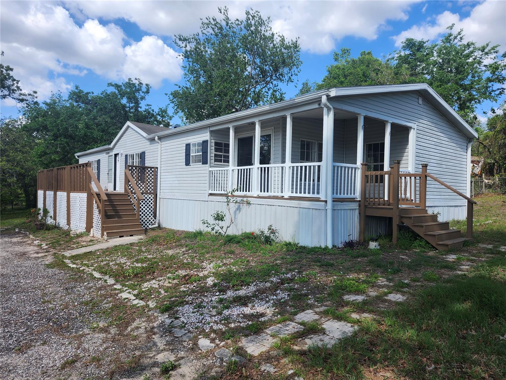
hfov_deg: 73.9
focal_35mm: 23
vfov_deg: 58.9
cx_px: 253
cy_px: 190
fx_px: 336
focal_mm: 5.54
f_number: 1.8
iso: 25
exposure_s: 1/1108
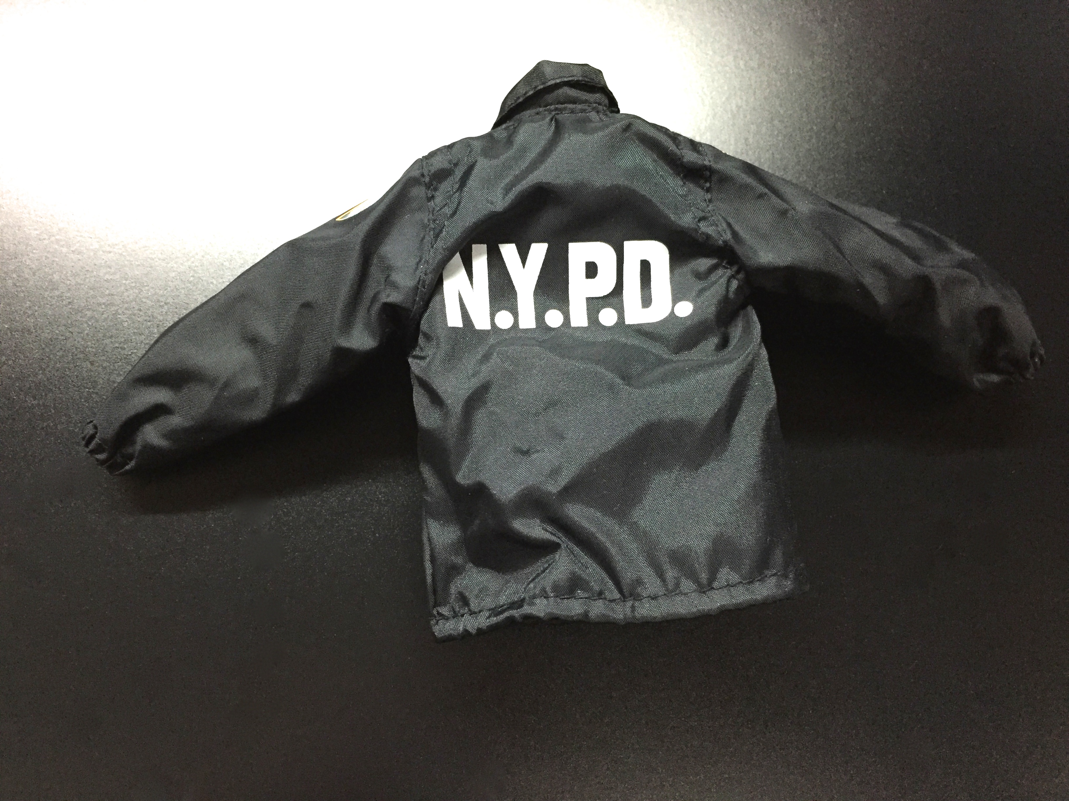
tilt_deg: -73.4
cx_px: 534
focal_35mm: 29
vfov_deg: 48.2
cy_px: 400
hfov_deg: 61.7
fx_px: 896
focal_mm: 4.15
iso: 200
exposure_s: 1/30
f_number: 2.2
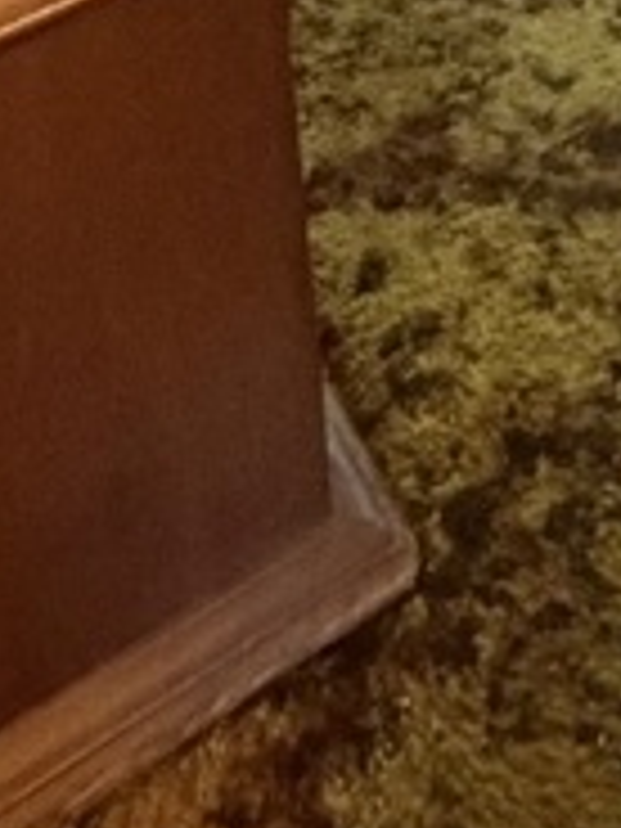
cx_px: 756
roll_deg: +0.8
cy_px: -932
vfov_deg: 16.5
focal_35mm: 82
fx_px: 1961
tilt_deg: -15.0
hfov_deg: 17.1
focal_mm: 2.22
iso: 1600
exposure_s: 1/40
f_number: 2.2
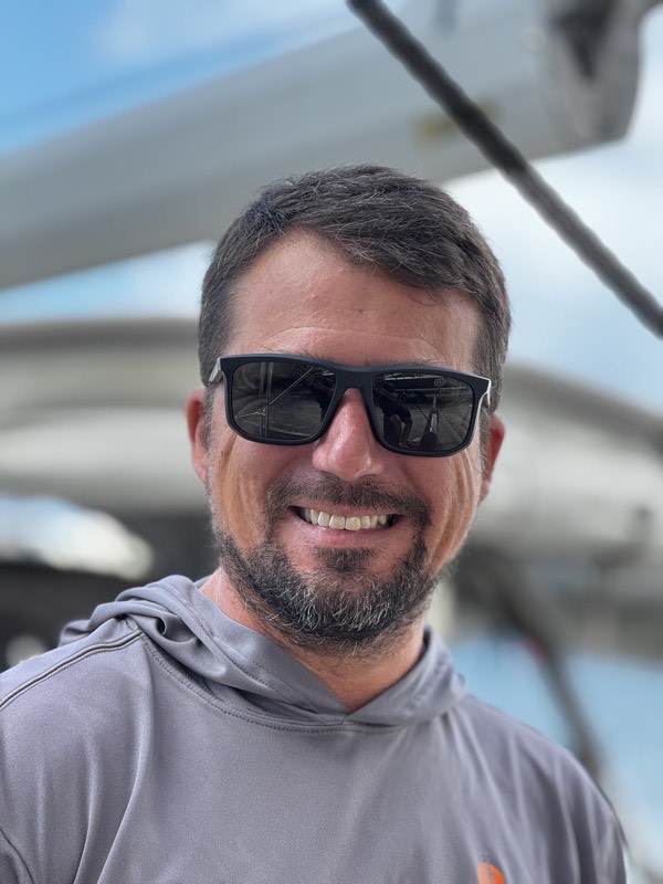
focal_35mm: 120
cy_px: 442
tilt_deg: +2.7
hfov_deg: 12.3
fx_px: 3064
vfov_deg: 16.4
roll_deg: +0.3
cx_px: 332
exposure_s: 1/154
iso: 50
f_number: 2.8
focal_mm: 15.66
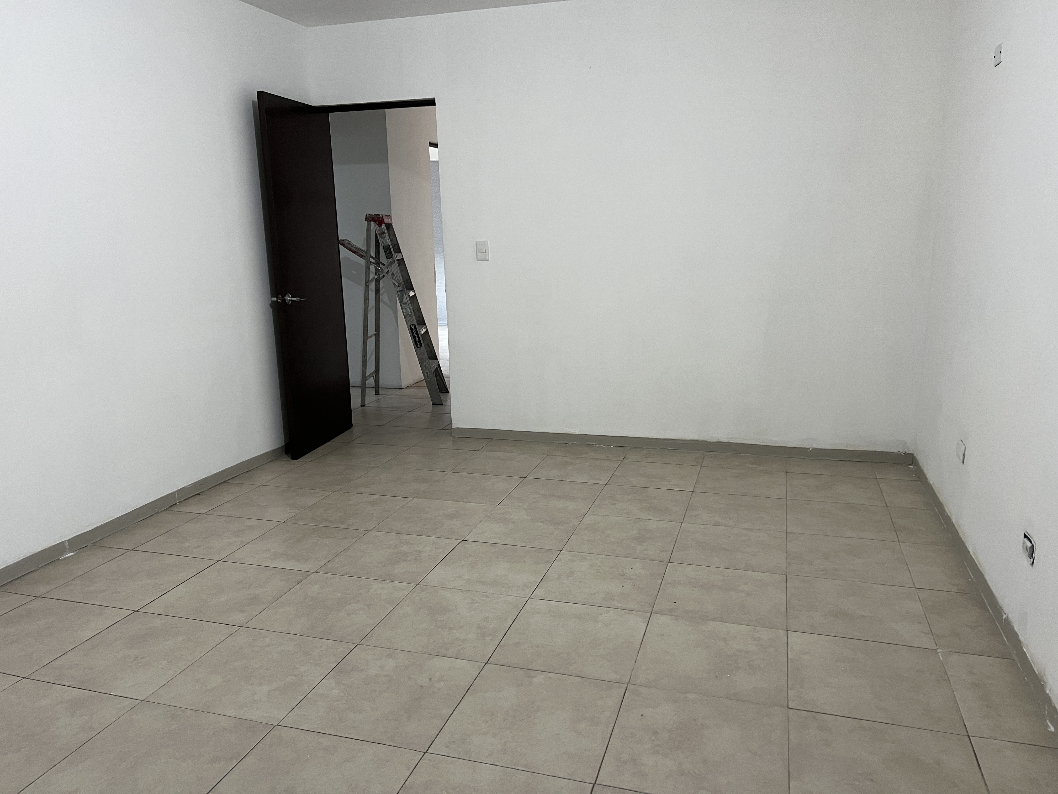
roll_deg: +1.7
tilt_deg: -10.9
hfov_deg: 67.3
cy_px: 397
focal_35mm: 26
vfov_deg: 53.1
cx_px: 529
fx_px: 795
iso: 200
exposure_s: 1/60
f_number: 1.5
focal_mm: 5.7
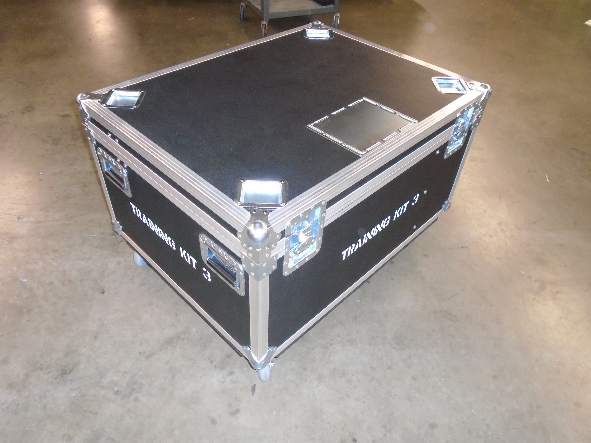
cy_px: 222
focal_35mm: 26
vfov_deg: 53.1
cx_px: 296
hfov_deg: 67.3
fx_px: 444
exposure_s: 1/30
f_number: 3.2
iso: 500
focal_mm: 4.6
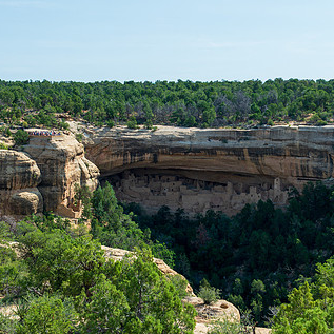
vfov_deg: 24.6
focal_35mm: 70
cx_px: 166
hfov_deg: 24.7
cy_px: 186
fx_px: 764
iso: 100
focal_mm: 45
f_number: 8
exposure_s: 1/200
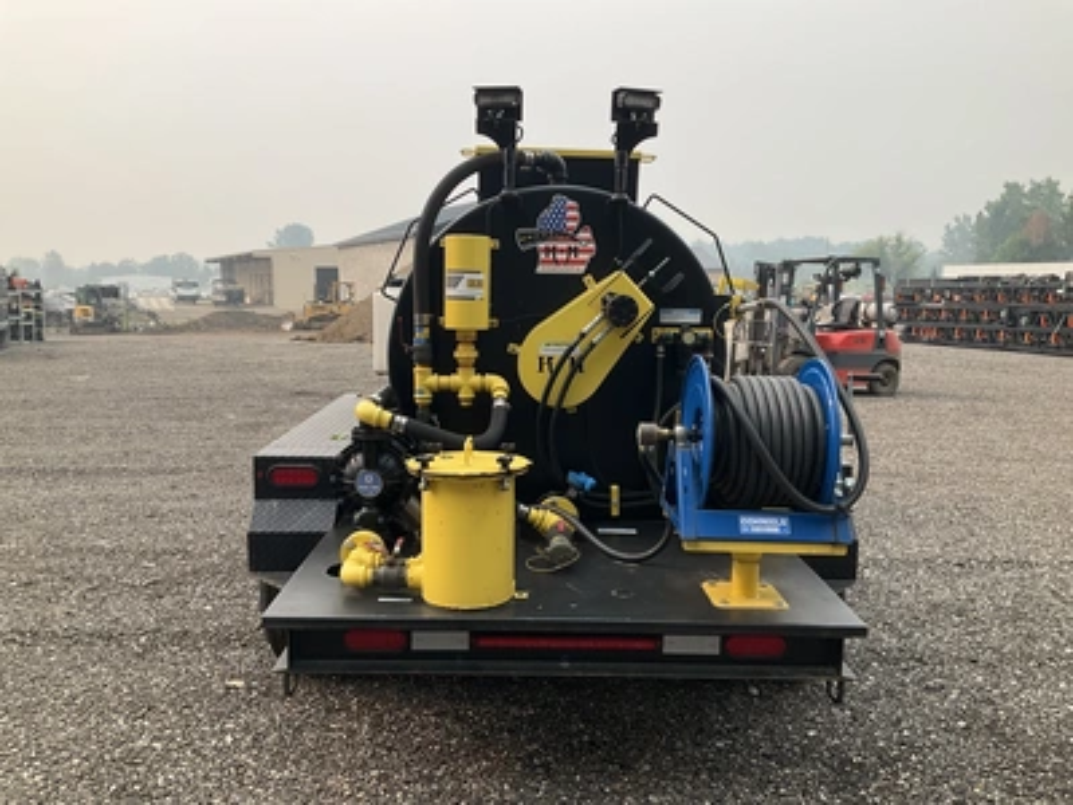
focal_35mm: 29
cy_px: 402
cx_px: 536
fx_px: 899
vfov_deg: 48.2
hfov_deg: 61.7
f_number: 1.8
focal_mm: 3
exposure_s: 1/997
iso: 25
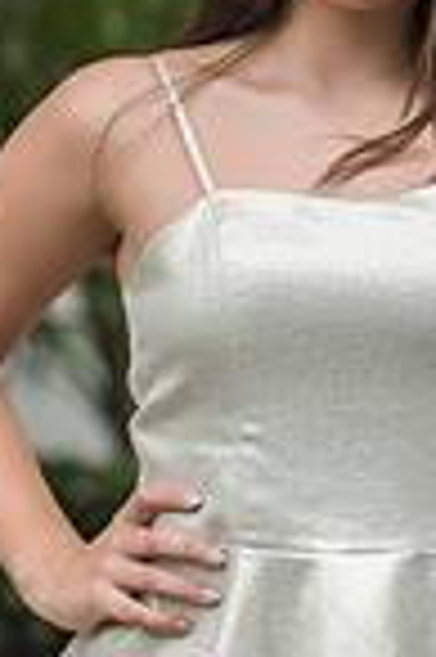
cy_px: 86
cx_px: 283
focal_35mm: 417
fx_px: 7593
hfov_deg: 3.3
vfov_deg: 4.9
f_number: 4
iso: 800
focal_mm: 135
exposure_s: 1/640
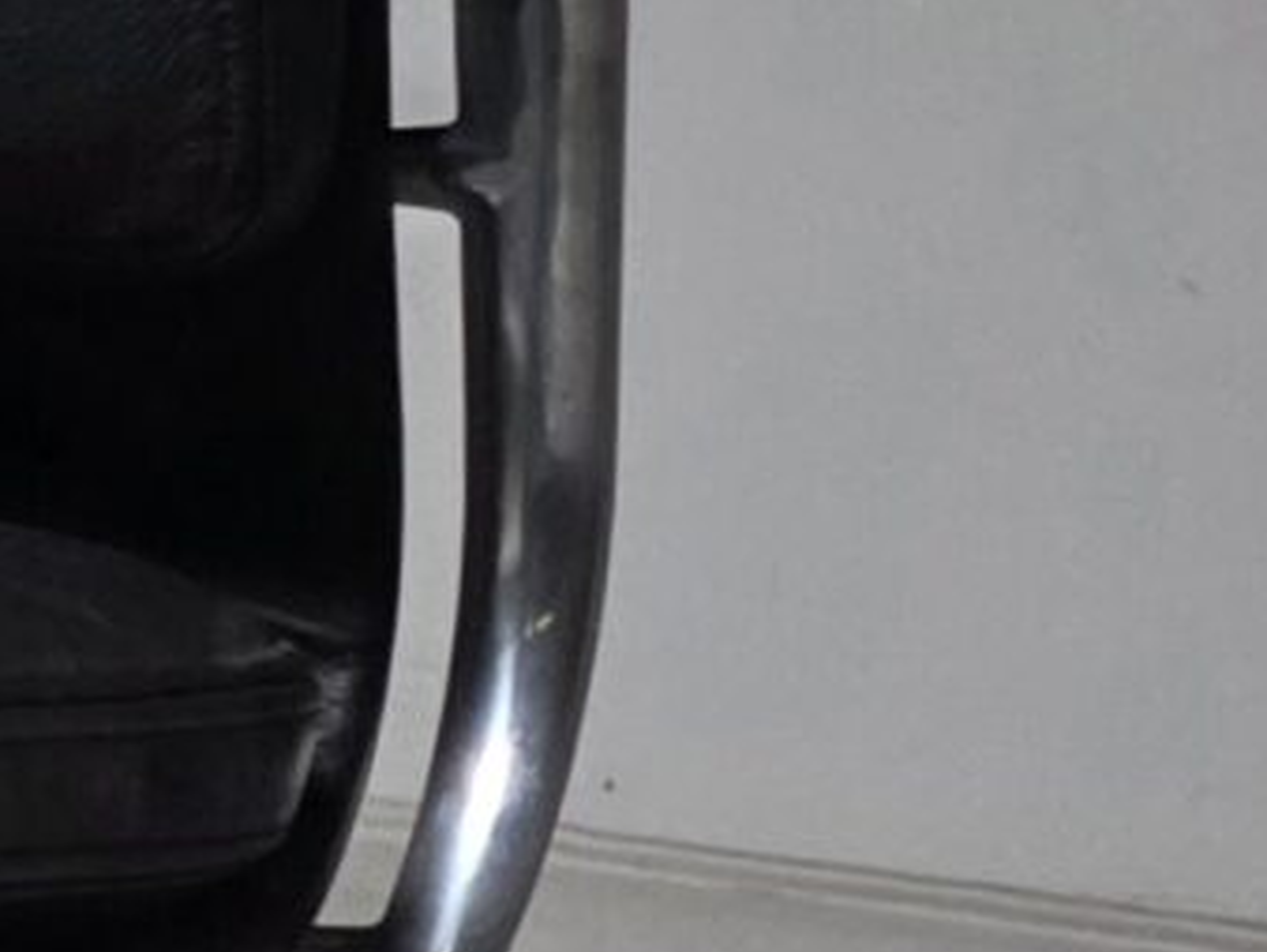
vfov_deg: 8.5
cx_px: -3006
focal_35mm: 174
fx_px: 6373
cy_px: 1012
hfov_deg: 8.6
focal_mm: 6.3
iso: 320
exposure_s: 1/120
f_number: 1.7
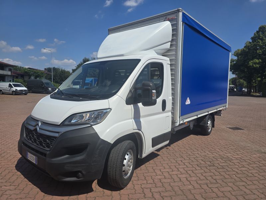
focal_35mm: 23
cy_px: 100
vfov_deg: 58.9
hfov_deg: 73.9
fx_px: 177
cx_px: 133
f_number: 1.7
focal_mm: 6.3
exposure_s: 1/1402
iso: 12
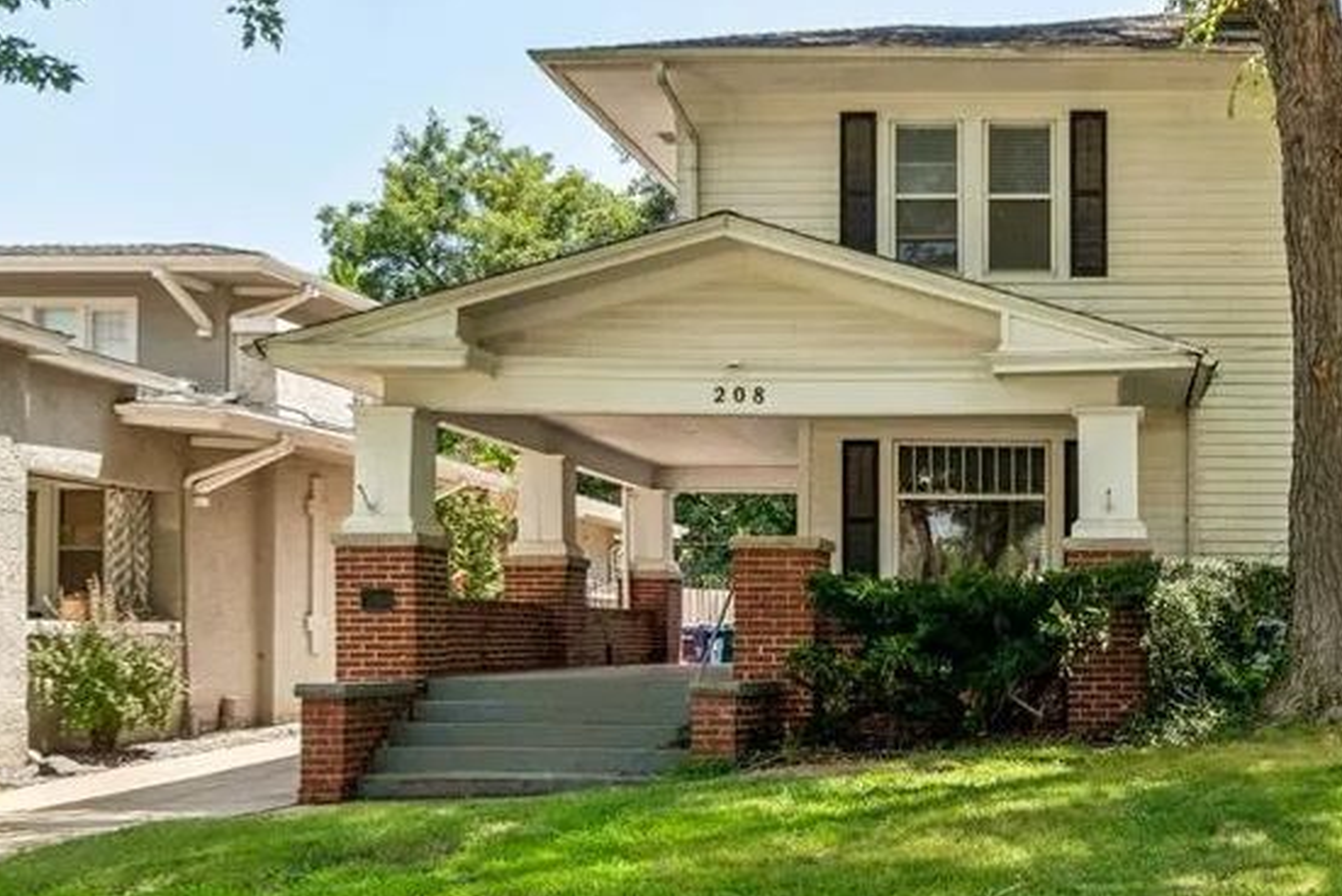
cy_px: 352
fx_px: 1455
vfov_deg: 34.1
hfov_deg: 46.9
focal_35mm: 39
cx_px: 1069
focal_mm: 14
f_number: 9
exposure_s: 1/250
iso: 100
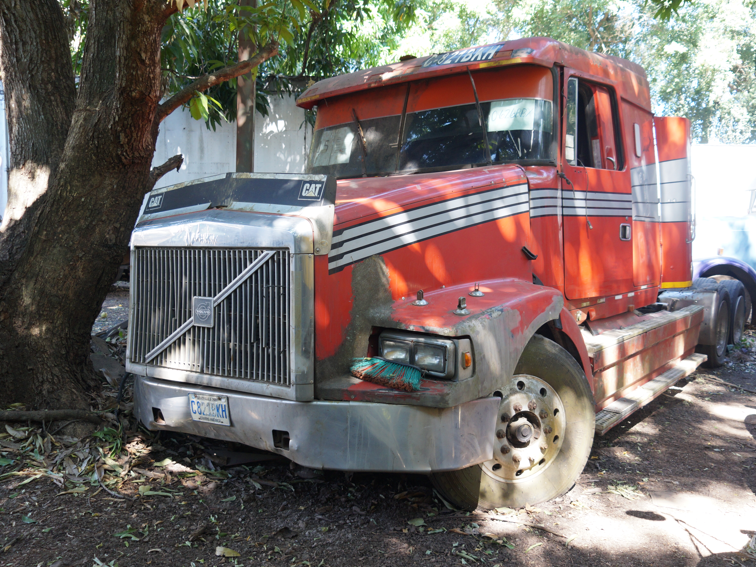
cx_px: 390
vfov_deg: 46.8
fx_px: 655
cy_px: 289
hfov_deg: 60.0
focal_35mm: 30
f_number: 4
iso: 400
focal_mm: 18
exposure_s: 1/100
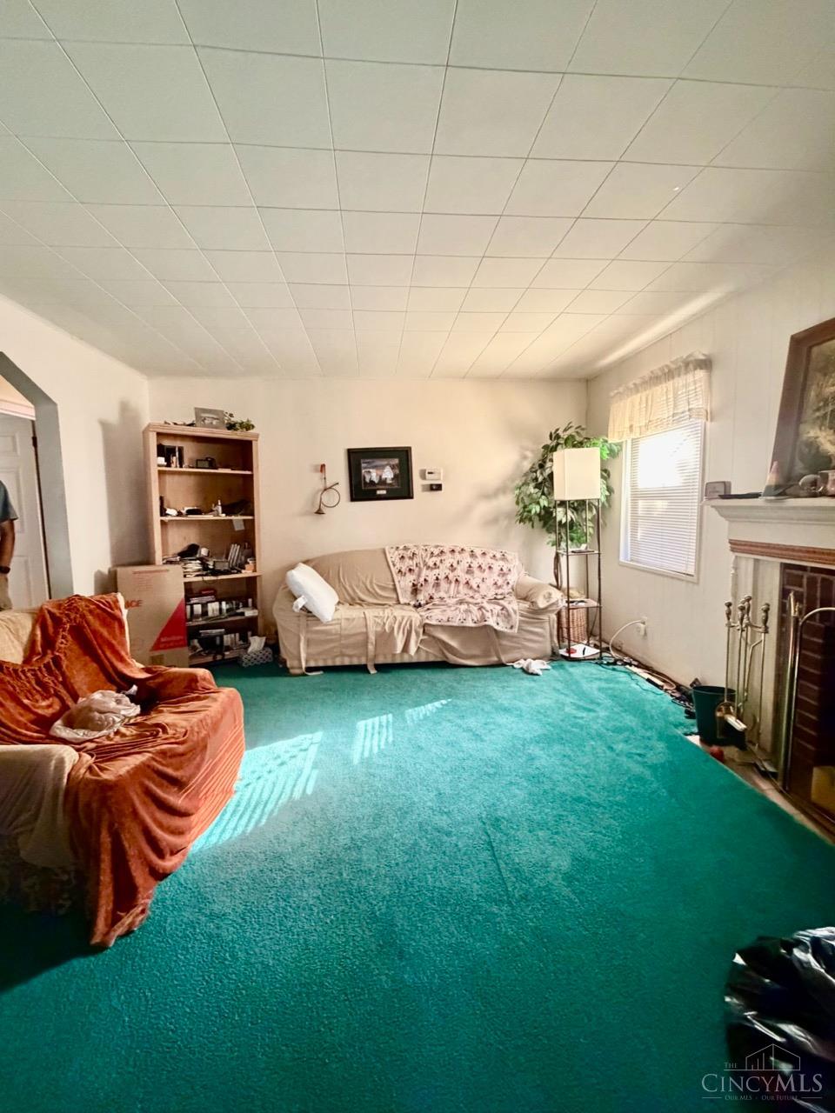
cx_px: 418
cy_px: 556
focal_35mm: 14
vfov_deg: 102.1
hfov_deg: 85.7
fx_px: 450
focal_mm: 2.22
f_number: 2.2
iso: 800
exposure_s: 1/60
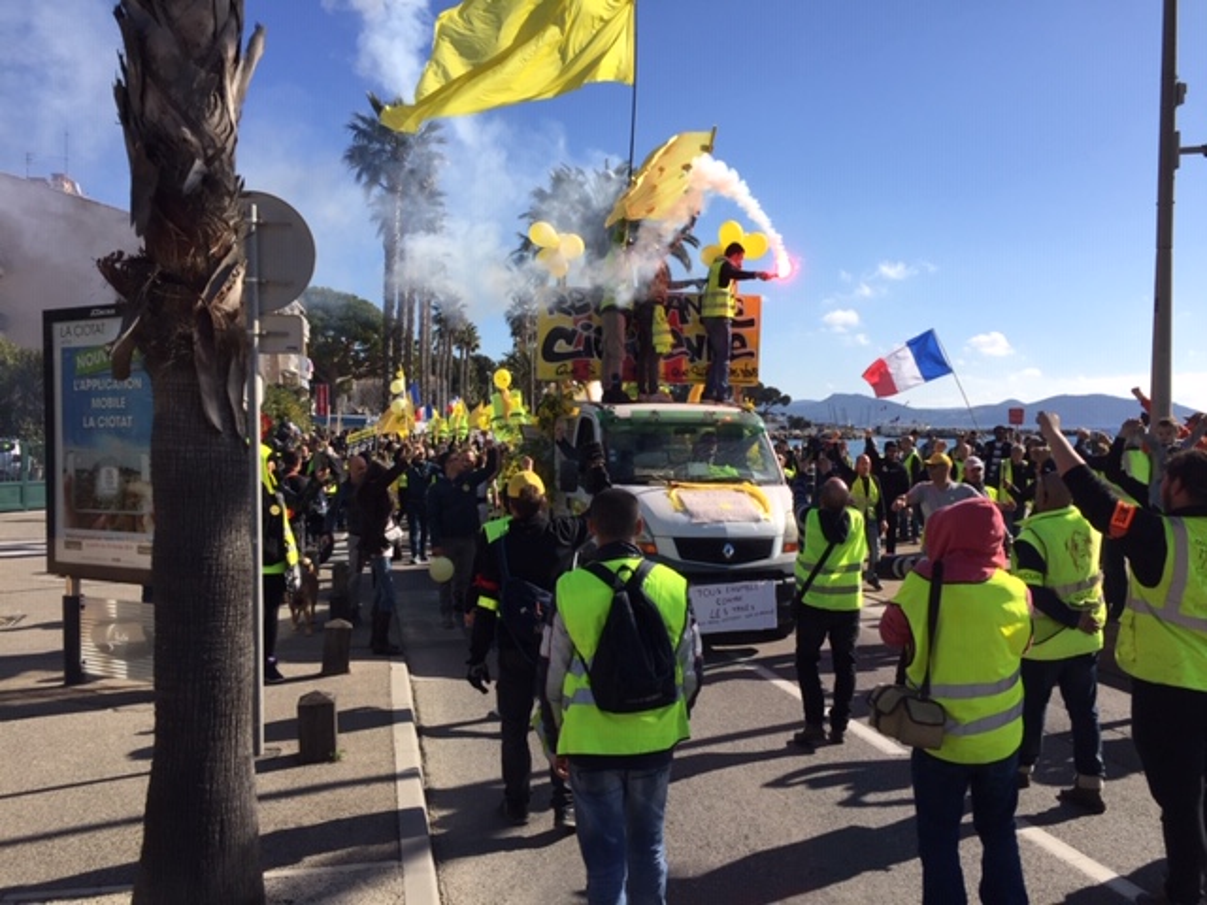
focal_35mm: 29
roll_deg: -1.1
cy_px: 452
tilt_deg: +0.8
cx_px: 604
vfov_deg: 48.2
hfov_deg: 61.7
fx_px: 1011
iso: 32
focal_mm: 4.15
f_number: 2.2
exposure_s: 1/2475
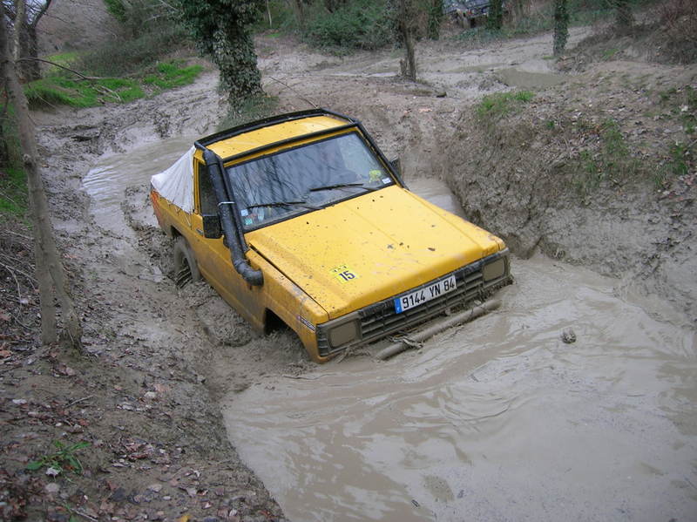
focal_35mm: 34
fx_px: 684
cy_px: 261
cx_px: 348
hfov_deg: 54.0
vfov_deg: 41.8
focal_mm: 5.7
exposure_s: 1/59.8
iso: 50
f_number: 2.9
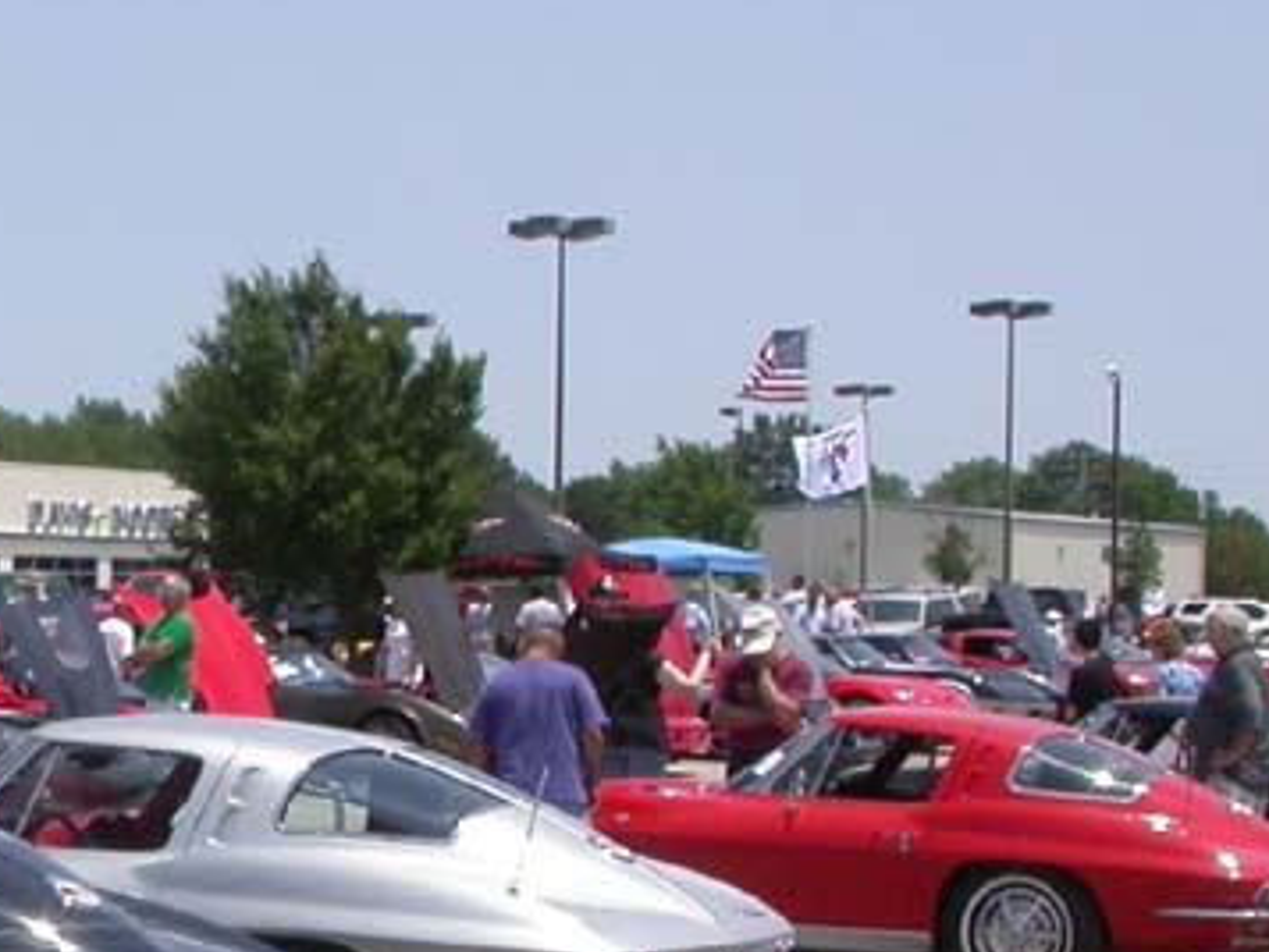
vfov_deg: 13.5
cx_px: -167
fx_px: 3997
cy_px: 831
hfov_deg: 17.4
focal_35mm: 109
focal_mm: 7.85
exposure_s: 1/401
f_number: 7.5
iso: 100
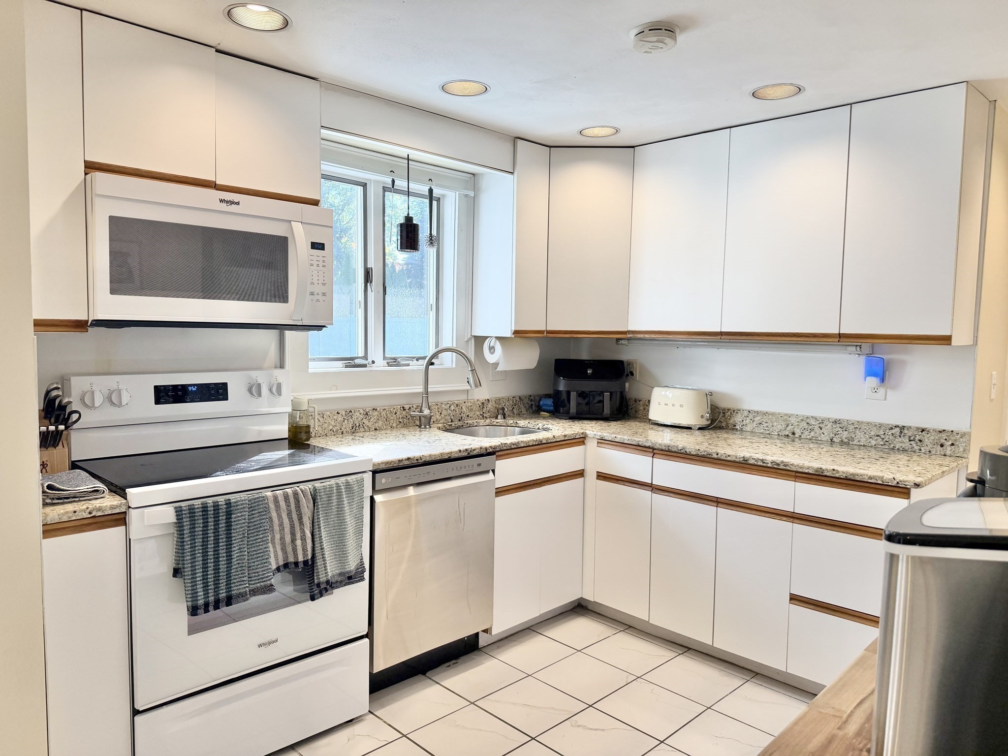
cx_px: 504
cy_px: 378
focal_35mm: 24
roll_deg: -0.9
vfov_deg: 56.8
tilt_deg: -4.5
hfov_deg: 71.6
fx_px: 699
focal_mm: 6.76
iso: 125
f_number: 1.78
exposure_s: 1/206
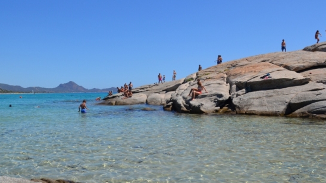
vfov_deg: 35.4
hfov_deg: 59.5
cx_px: 153
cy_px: 68
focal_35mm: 33
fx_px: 285
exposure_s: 1/320
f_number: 9
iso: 100
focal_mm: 18
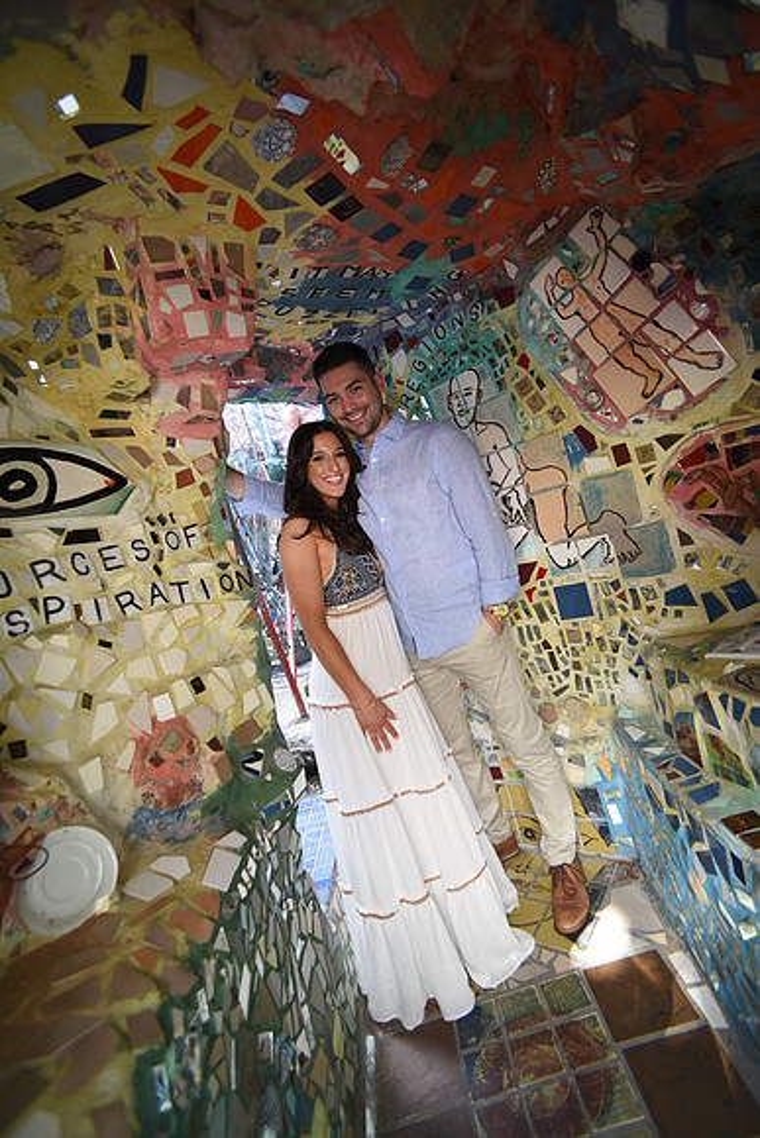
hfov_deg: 70.5
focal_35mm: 17
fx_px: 538
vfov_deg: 93.3
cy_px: 569
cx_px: 380
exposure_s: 1/50
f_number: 3.5
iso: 320
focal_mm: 17
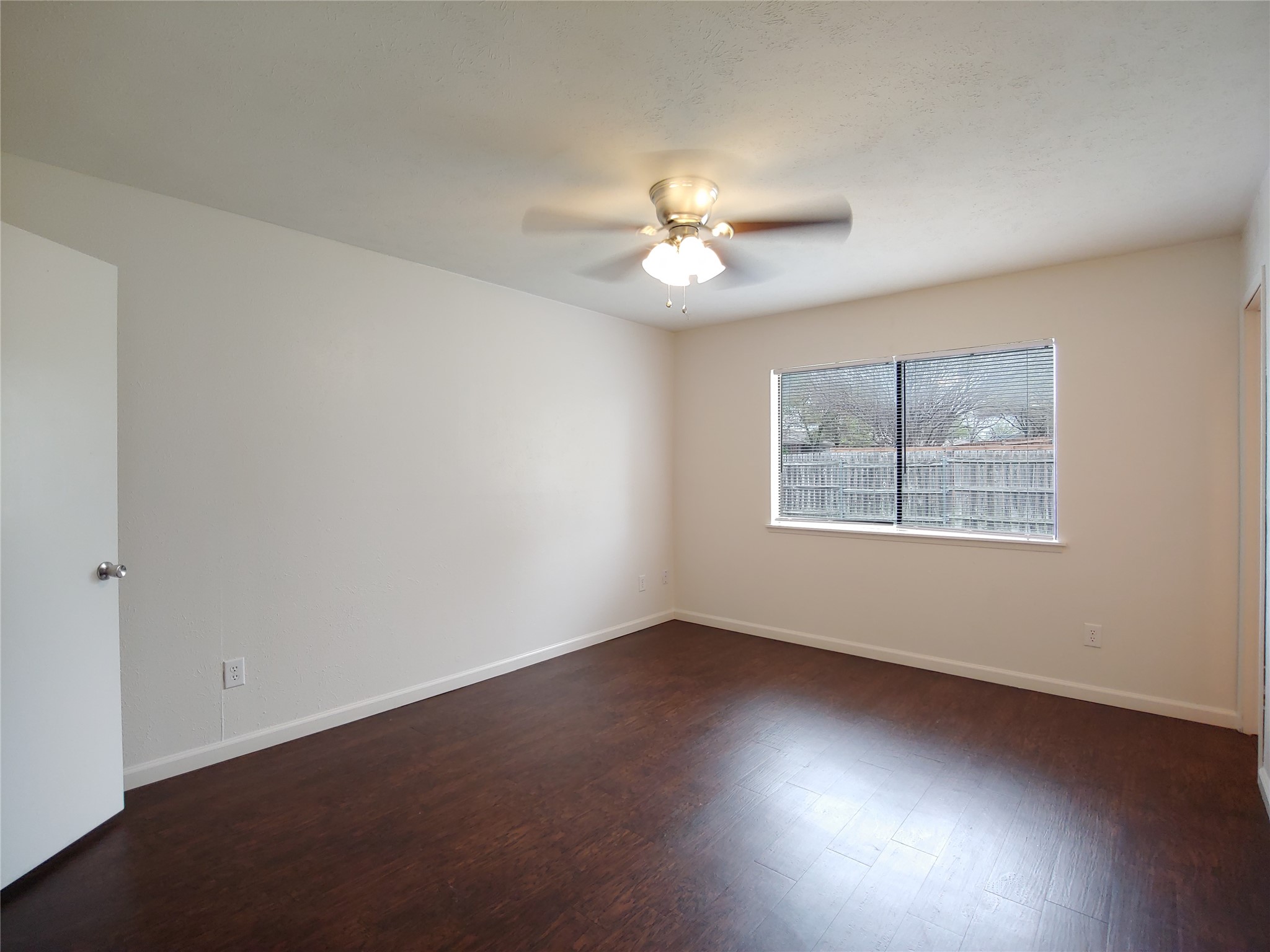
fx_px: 587
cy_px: 476
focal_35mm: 16
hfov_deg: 94.5
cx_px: 635
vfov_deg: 78.1
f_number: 1.9
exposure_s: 1/169
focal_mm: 2.18
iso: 50
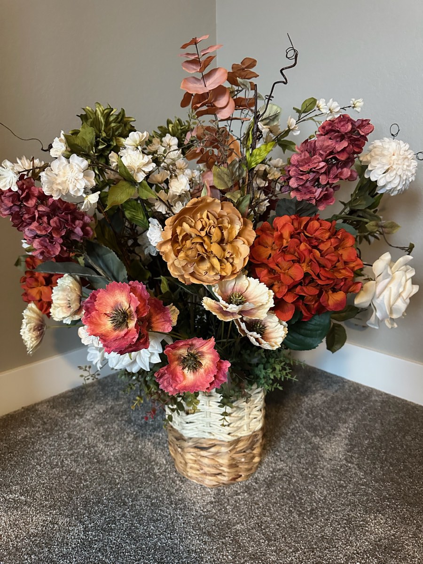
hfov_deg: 56.8
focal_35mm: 24
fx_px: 391
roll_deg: +0.9
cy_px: 282
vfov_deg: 71.6
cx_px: 212
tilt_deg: -14.0
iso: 640
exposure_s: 1/40
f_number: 1.78
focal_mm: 6.86
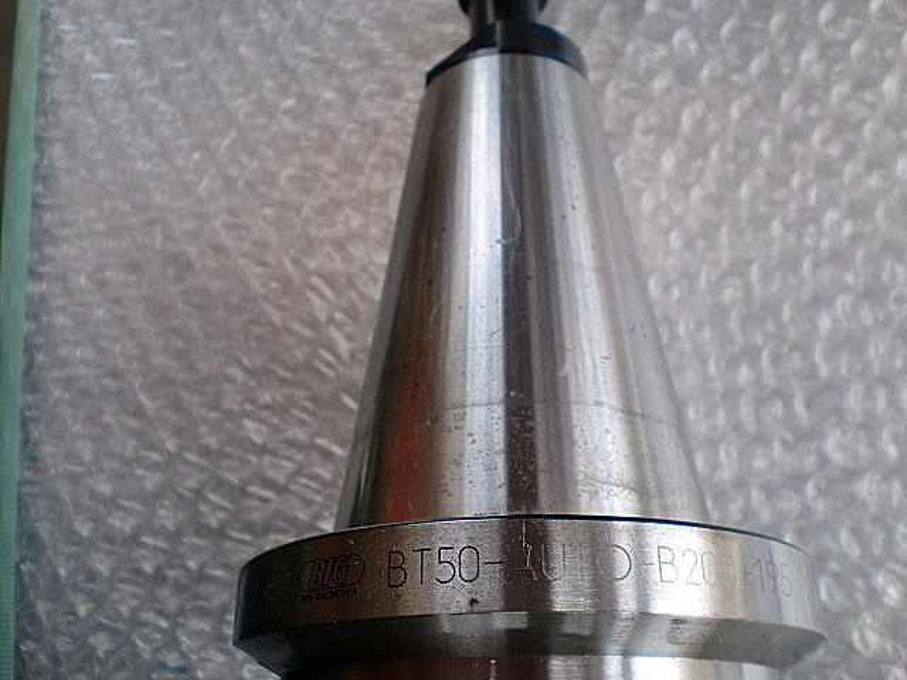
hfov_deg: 52.6
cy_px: 340
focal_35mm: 35
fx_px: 917
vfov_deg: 40.7
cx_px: 454
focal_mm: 6.3
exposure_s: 1/100
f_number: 3.1
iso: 64
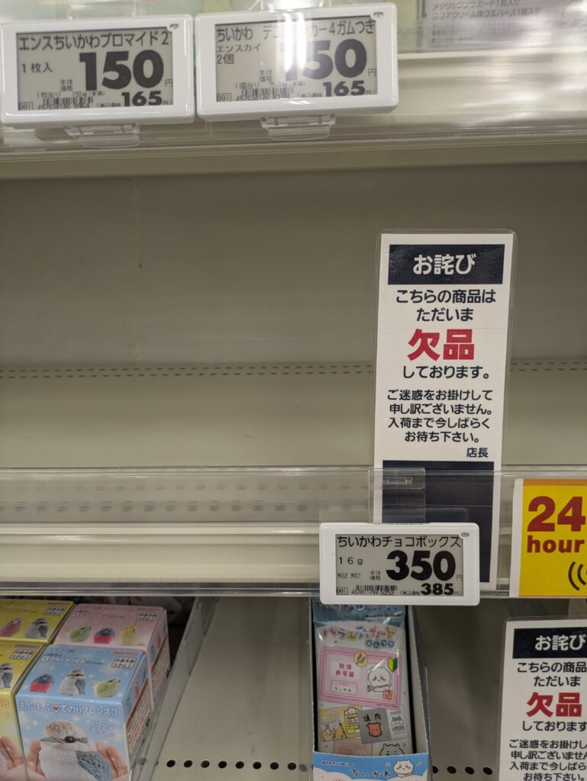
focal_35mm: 25
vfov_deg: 69.4
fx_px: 565
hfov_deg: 54.9
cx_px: 294
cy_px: 390
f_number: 1.89
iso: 78
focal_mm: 5.43
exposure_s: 1/50
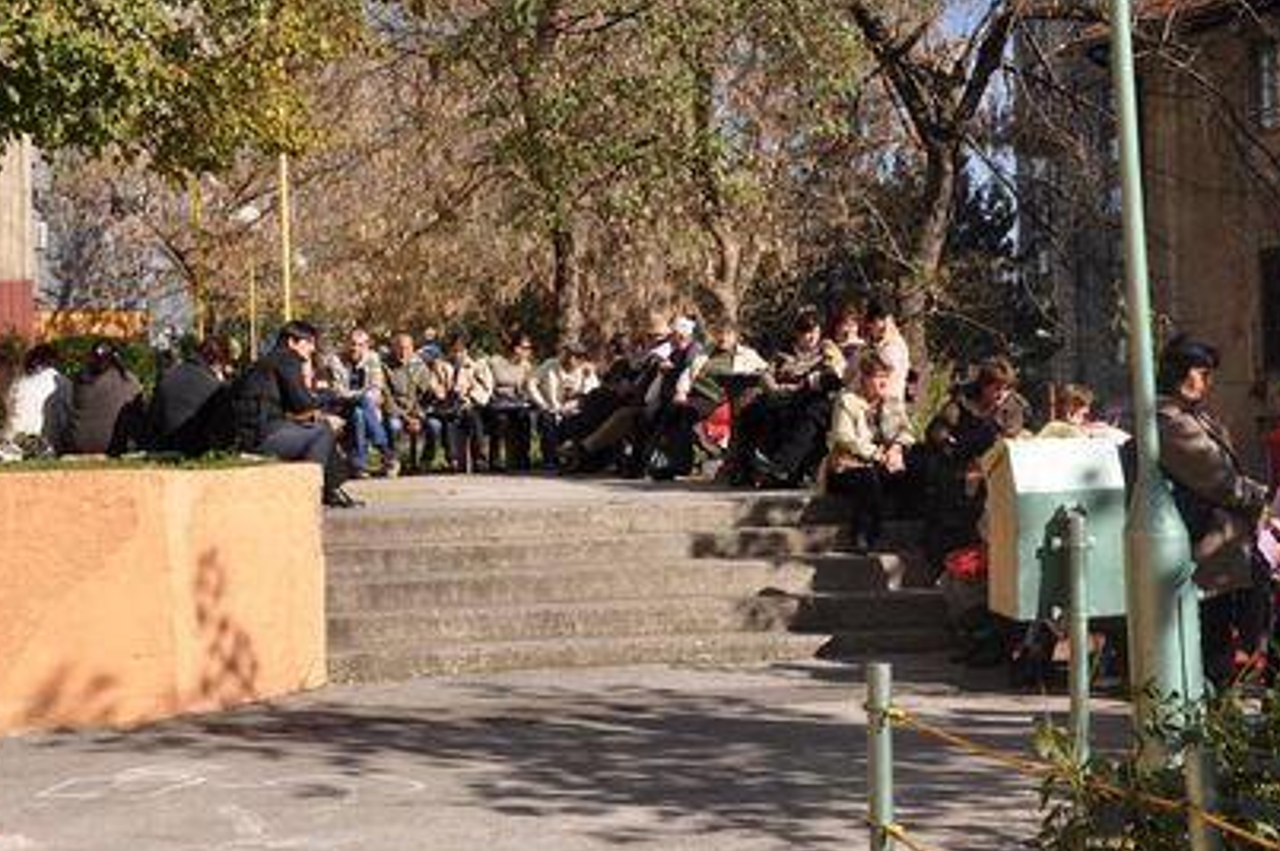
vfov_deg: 18.6
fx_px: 2593
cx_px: 607
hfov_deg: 27.7
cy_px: 306
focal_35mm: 73
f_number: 9.5
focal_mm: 28
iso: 200
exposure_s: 1/350
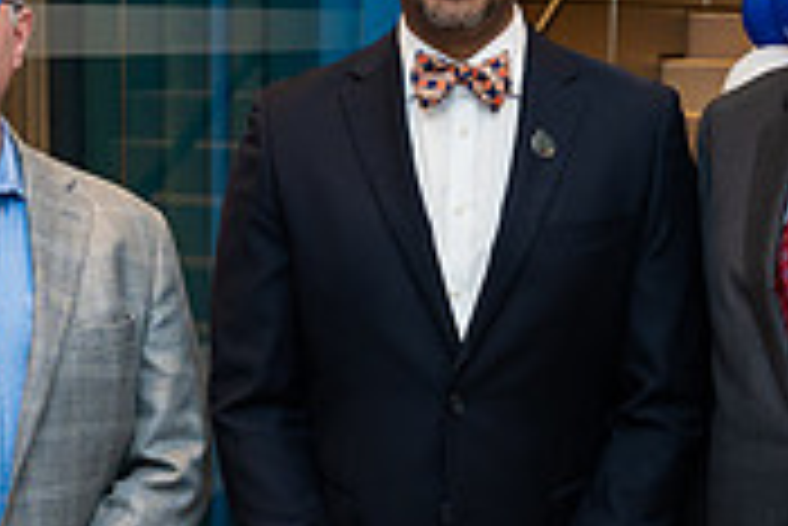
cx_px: 405
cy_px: 326
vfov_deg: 15.9
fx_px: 1884
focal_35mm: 86
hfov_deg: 23.6
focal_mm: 24
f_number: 3.5
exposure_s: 1/160
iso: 640
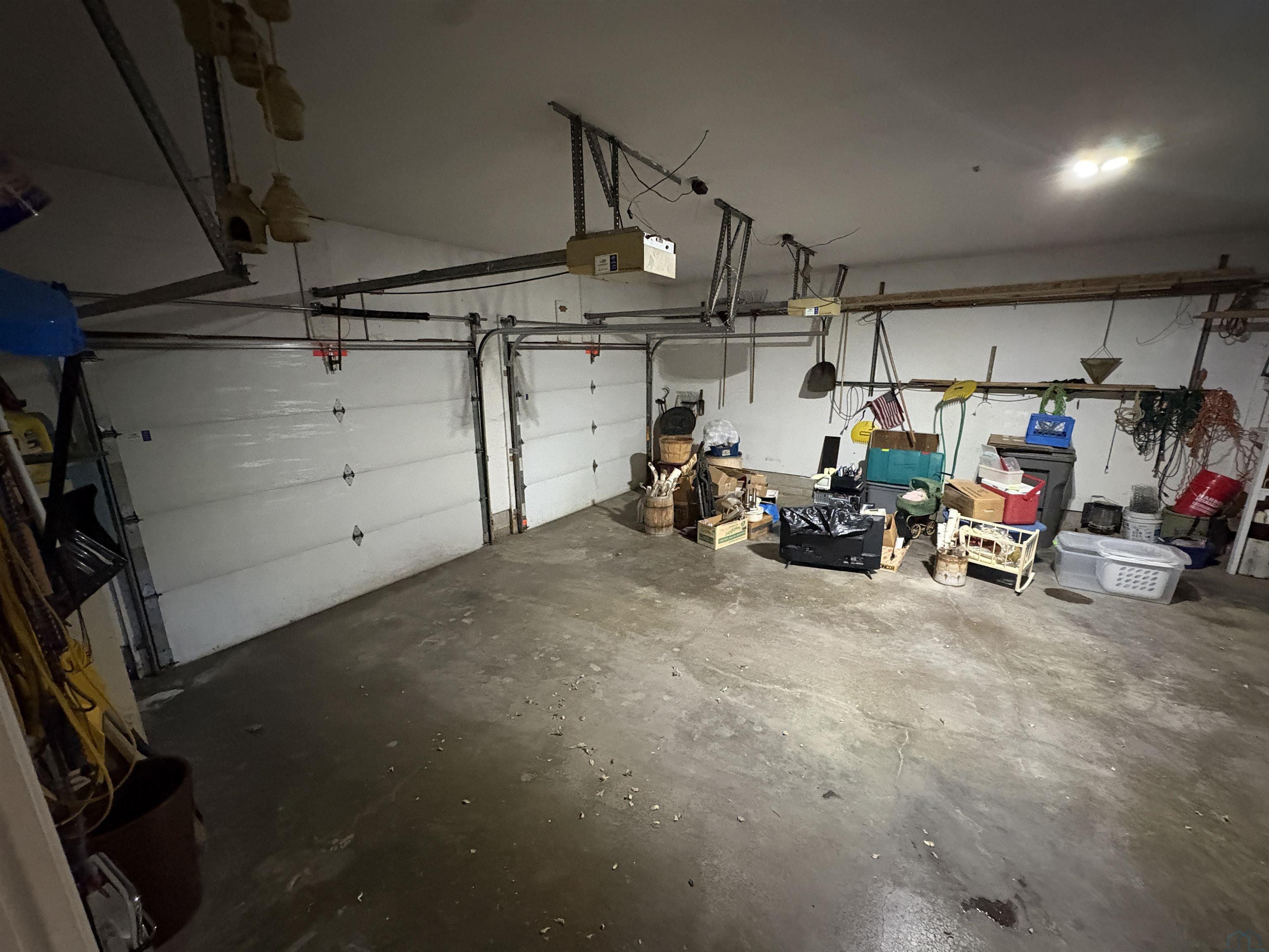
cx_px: 634
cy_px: 476
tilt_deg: -12.9
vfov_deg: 85.7
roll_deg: +1.1
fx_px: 513
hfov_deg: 102.1
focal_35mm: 14
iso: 1250
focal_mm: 2.22
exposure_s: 1/30
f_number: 2.2
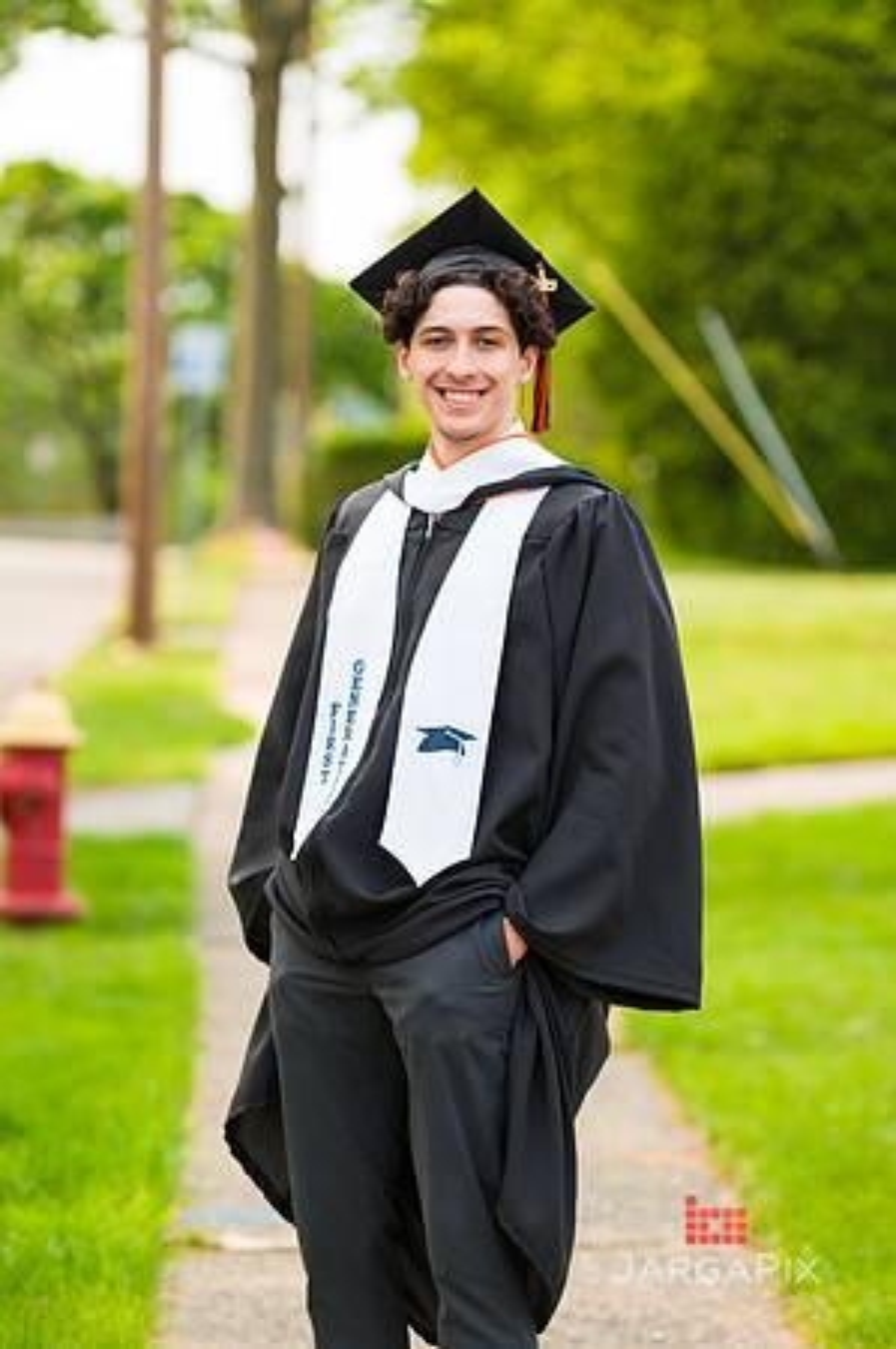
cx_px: 448
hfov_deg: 10.5
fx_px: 4864
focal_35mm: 130
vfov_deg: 15.8
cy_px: 674
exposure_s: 1/640
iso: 200
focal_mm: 130
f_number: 3.2
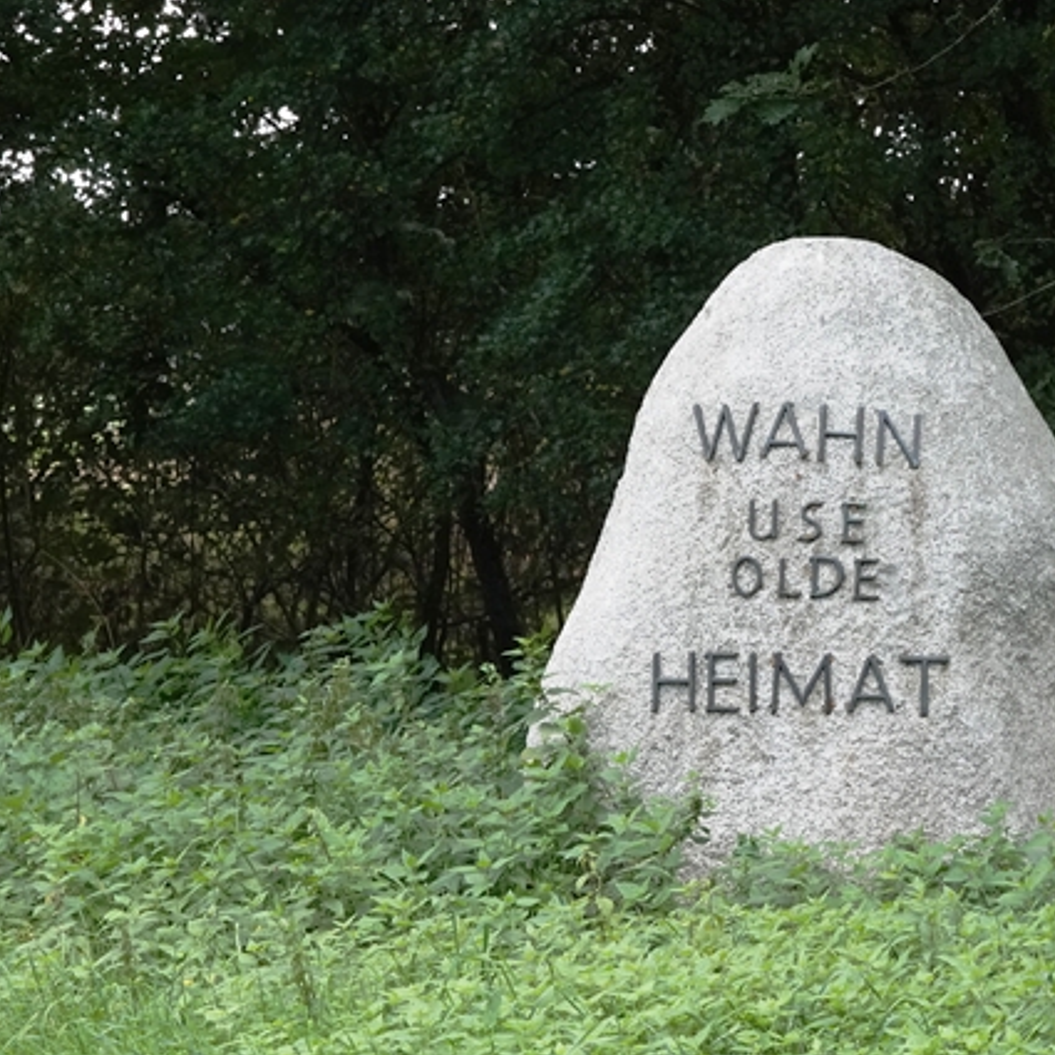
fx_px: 10517
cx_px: 784
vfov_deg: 5.7
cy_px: 528
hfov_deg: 5.7
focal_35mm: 305
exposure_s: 1/250
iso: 1600
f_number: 8
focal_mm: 87.11
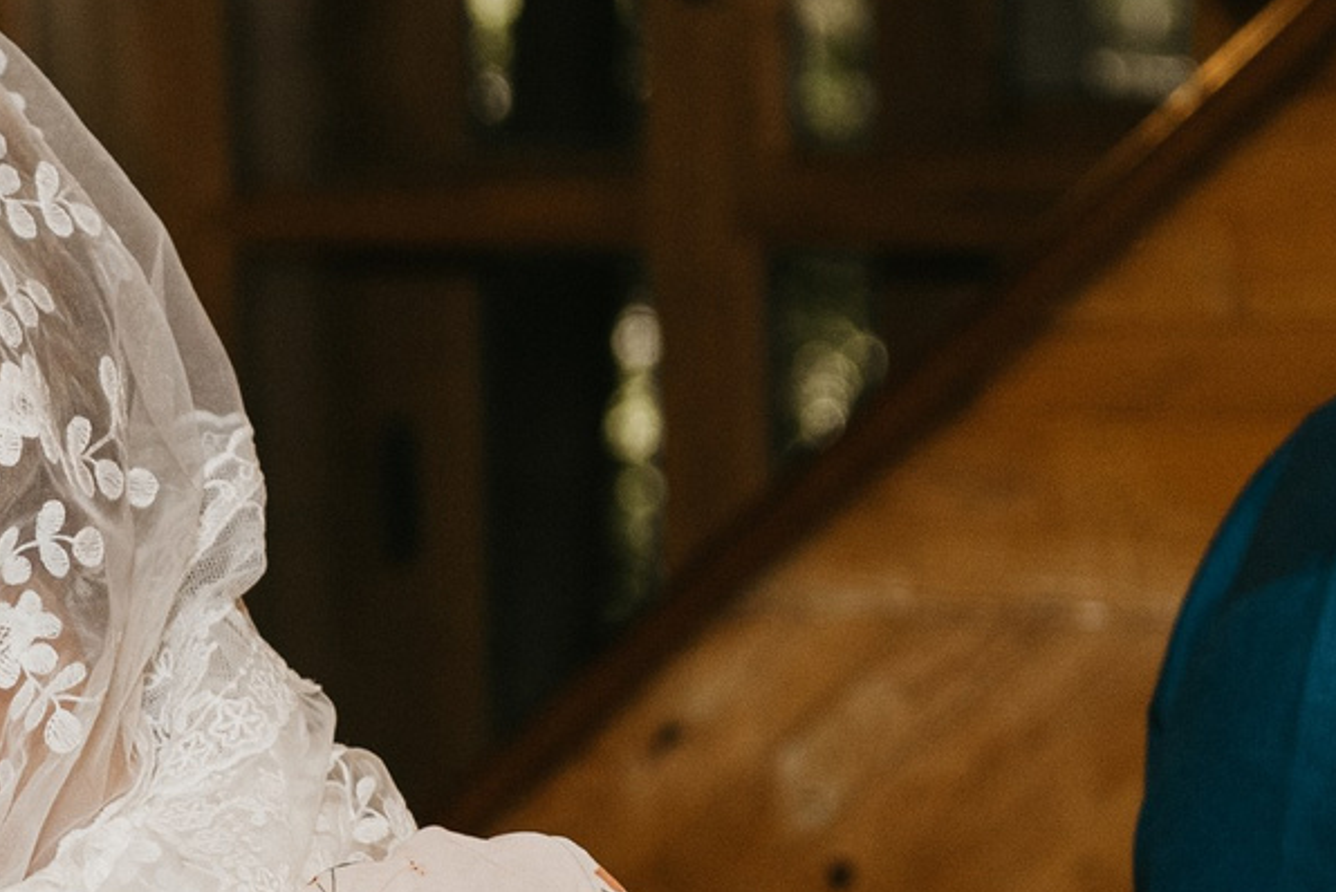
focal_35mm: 249
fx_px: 9245
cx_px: -159
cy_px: 862
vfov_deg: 5.5
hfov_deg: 8.2
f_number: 3.5
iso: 160
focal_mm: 58
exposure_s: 1/160
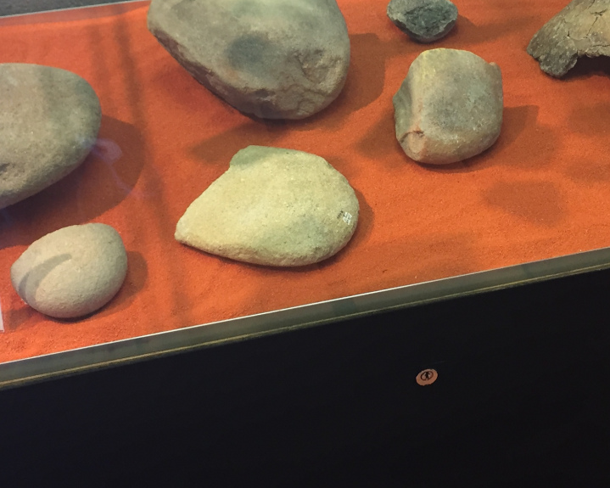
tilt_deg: -33.2
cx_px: 353
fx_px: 1137
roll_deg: -0.2
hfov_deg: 30.0
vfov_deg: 23.8
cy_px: 81
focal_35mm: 63
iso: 125
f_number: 2.2
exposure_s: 1/33
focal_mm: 4.15
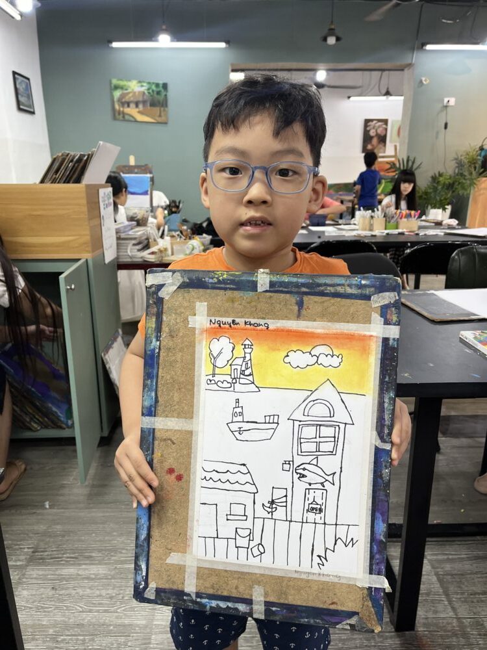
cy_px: 325
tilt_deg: -17.1
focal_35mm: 26
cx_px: 244
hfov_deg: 53.1
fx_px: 488
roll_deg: +1.2
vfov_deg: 67.3
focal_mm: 5.1
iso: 100
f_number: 1.6
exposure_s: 1/100
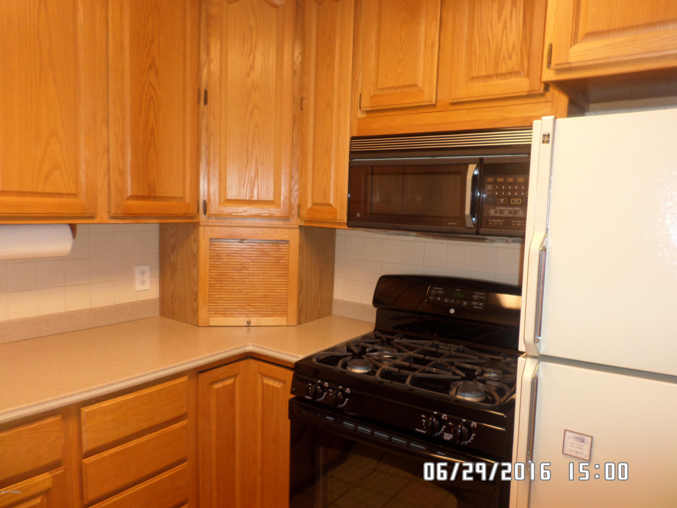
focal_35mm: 25
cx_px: 338
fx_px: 489
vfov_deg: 54.9
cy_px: 254
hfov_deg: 69.4
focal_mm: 4.5
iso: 100
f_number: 2.5
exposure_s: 1/30
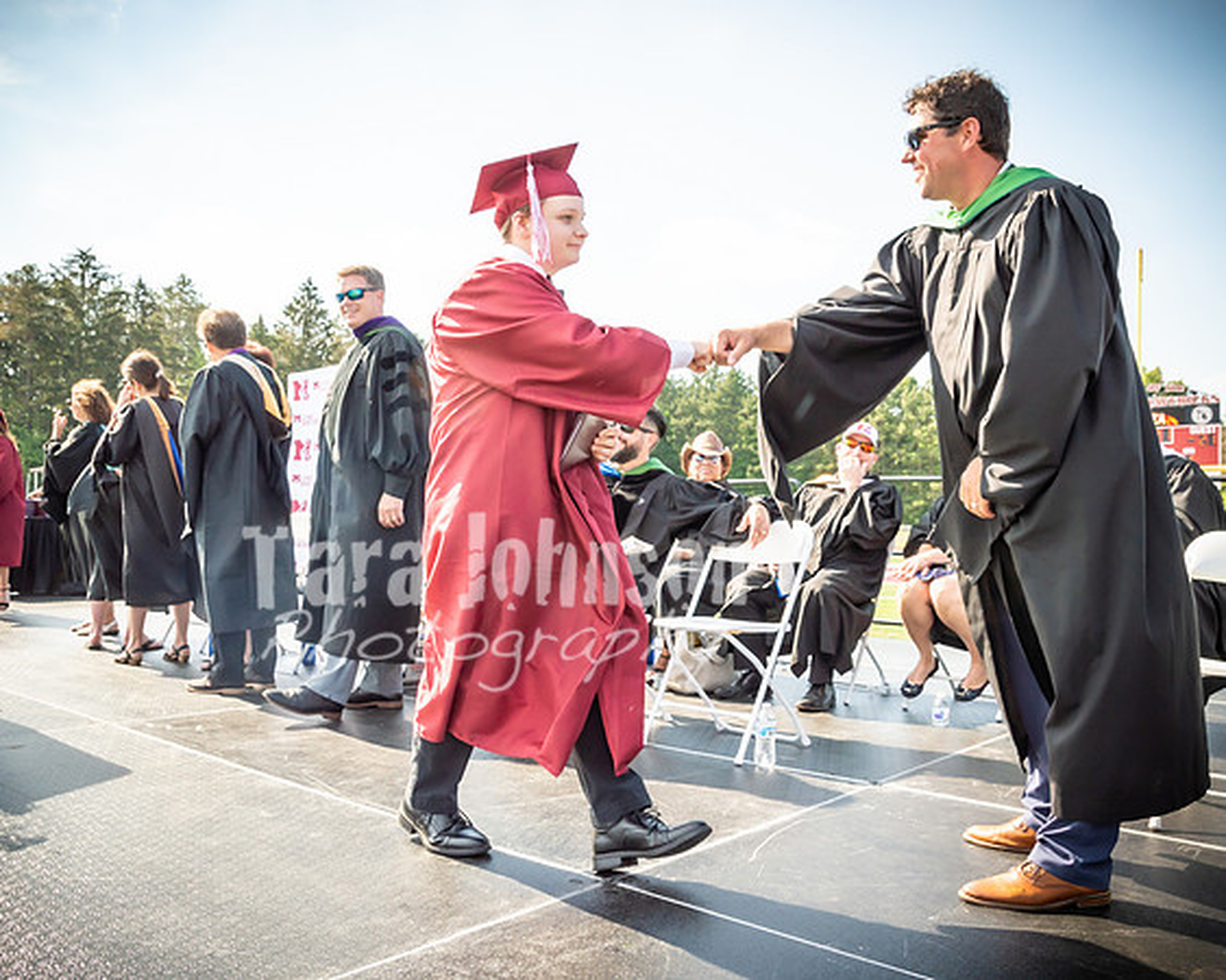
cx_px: 613
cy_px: 490
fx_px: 1043
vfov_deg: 50.3
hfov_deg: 60.9
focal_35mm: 29
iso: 200
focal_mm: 17
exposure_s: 1/500
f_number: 7.1
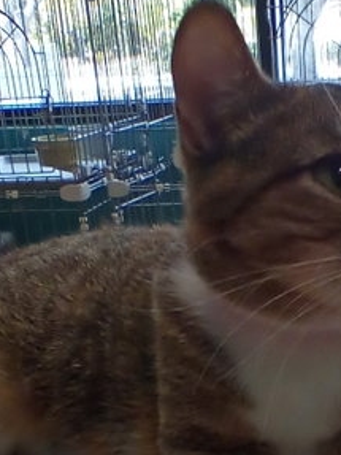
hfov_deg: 20.2
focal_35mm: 72
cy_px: 429
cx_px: 279
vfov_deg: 26.0
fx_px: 946
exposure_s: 1/30
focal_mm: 2.38
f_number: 2.4
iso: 144
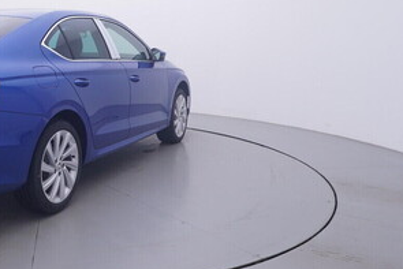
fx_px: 470
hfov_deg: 43.2
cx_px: 54
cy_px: 66
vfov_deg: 31.4
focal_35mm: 42
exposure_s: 1/80
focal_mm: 15
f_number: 5
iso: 200
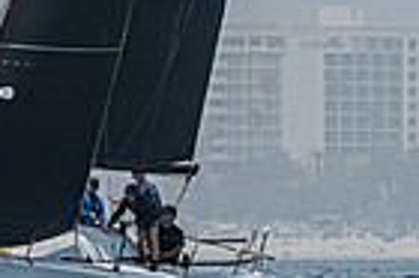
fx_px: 14241
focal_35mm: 1225
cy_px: -4
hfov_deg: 1.7
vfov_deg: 1.1
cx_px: -3
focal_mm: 220
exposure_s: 1/5000
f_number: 6.3
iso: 400
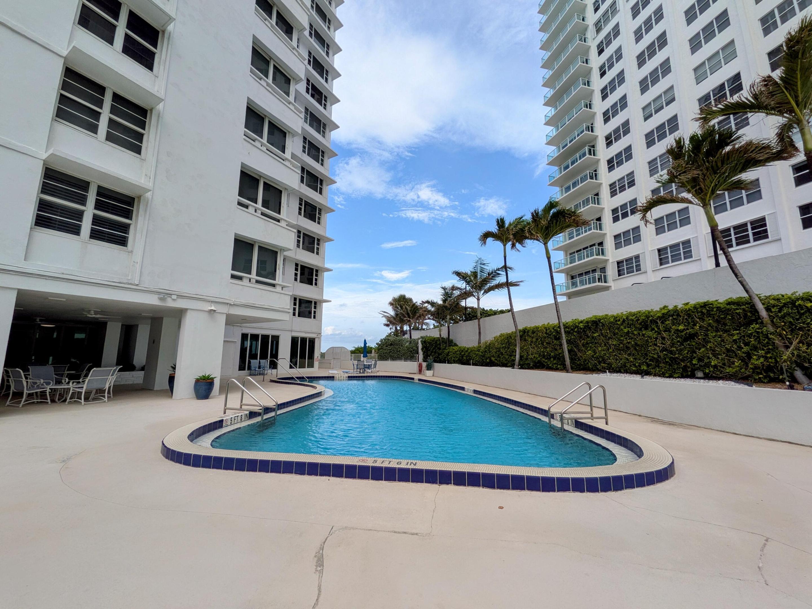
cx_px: 406
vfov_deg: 85.7
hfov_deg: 102.1
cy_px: 304
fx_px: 328
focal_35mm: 14
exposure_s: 1/703
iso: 53
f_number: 2.2
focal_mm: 1.85
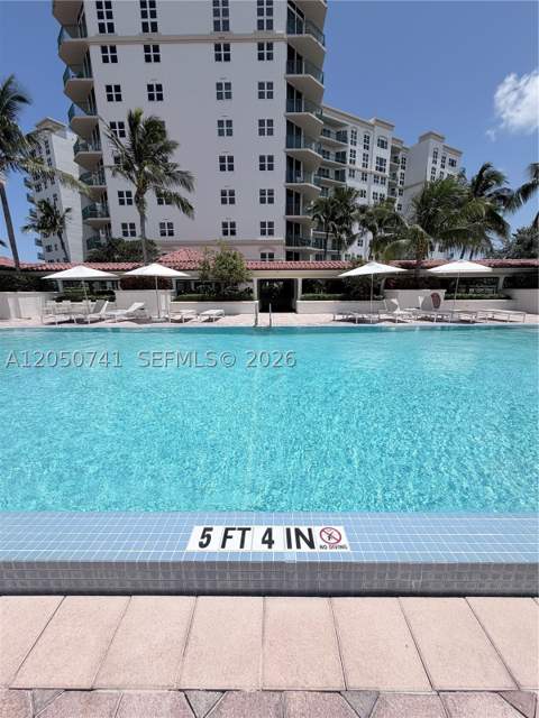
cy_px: 359
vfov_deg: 102.1
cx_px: 270
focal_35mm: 14
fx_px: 291
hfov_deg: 85.7
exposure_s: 1/1745
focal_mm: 2.22
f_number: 2.2
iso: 20
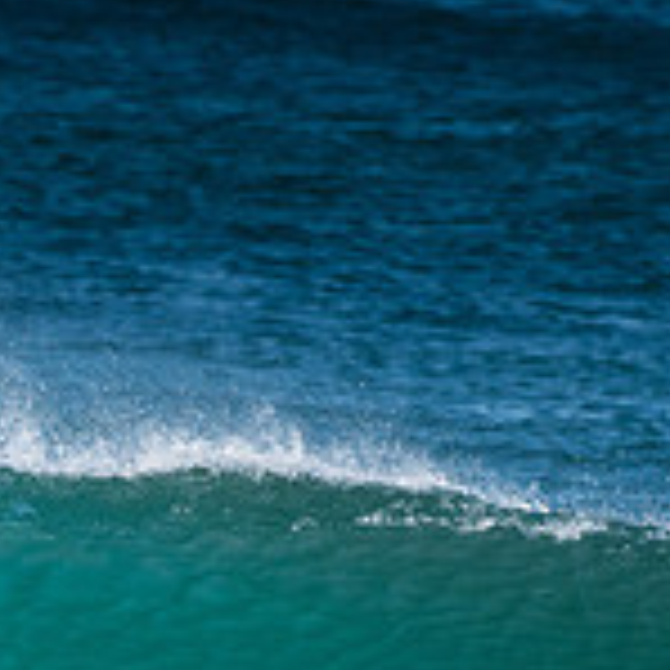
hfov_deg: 0.9
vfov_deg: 0.9
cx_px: -333
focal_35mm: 2021
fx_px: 44256
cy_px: 602
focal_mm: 500
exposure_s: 1/2000
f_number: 5.6
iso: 280
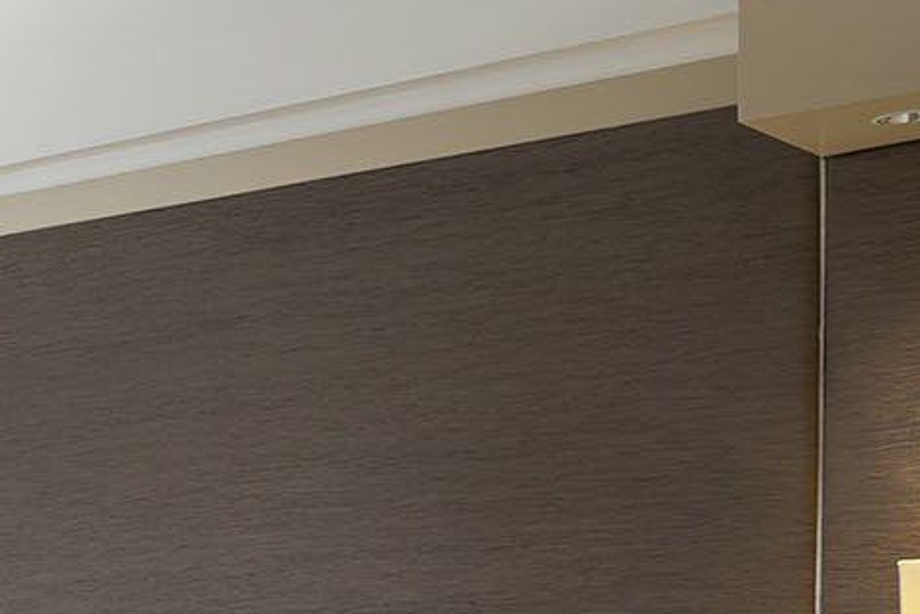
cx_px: -715
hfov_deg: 20.0
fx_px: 1917
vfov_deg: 16.7
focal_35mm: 75
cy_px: 899
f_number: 8
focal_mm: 19
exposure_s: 1/10
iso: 320
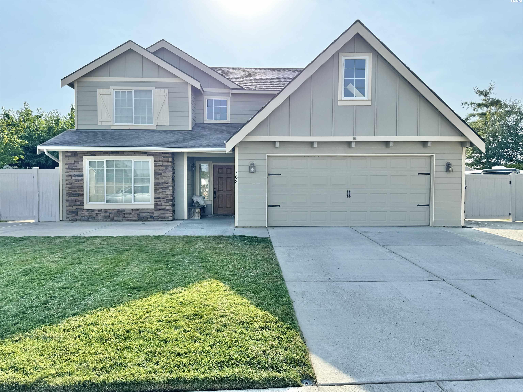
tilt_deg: -1.5
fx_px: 363
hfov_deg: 71.6
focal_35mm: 24
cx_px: 262
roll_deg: +0.0
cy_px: 196
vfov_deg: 56.8
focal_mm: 6.76
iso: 80
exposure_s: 1/2370
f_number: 1.78
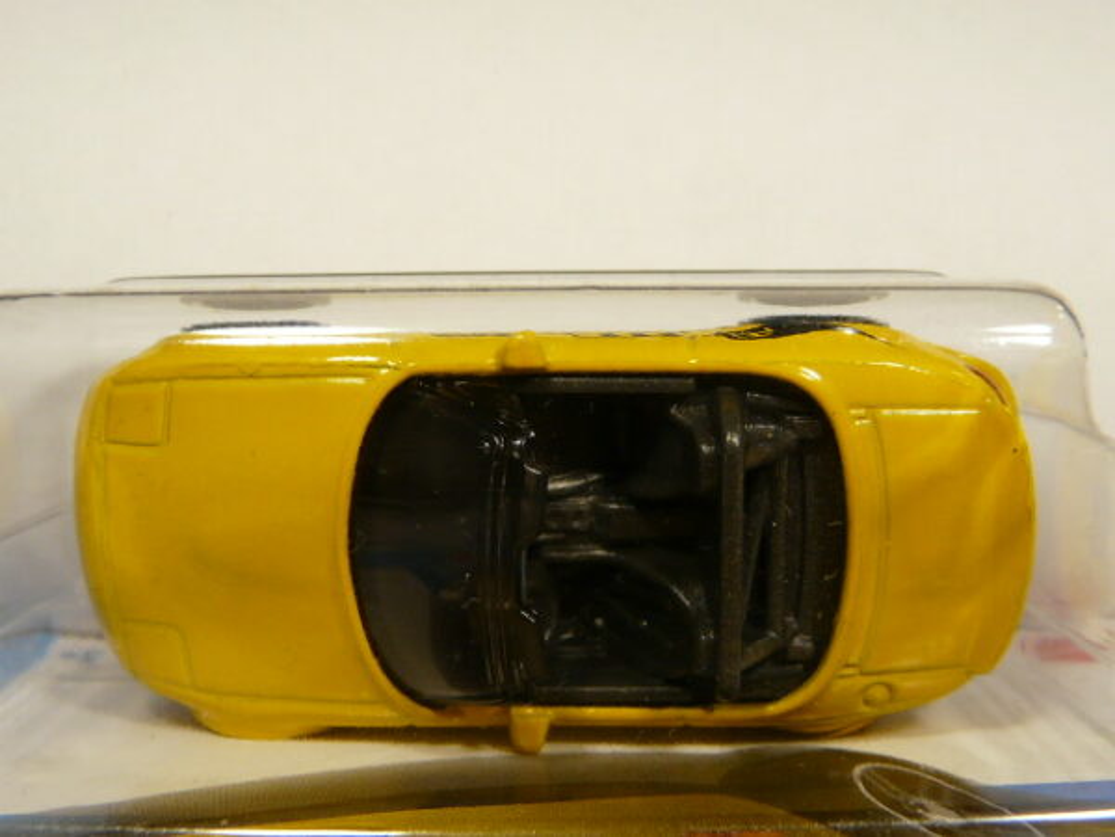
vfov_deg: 36.8
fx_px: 1256
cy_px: 418
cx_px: 558
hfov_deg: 47.9
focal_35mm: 39
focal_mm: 4.6
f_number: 2.8
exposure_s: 1/80
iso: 100
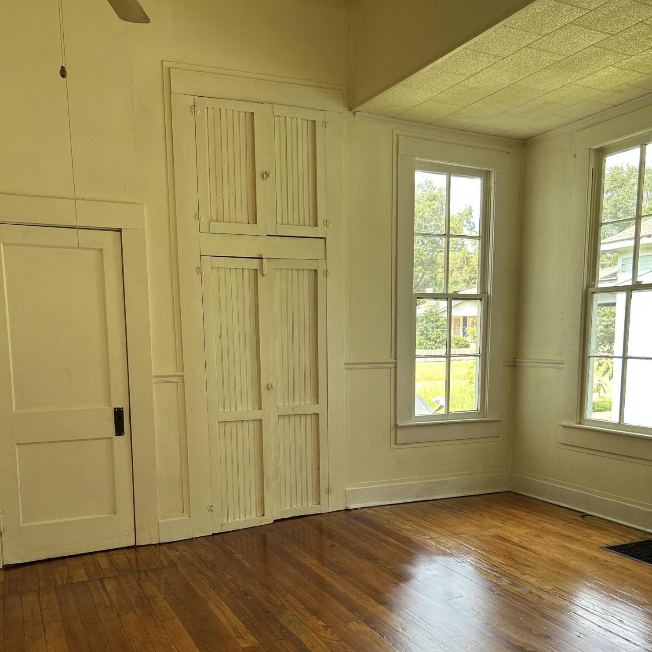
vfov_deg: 51.7
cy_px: 426
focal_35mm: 31
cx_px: 329
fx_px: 661
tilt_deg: -8.2
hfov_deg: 52.5
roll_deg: +0.6
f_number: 1.5
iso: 50
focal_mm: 5.7
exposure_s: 1/183
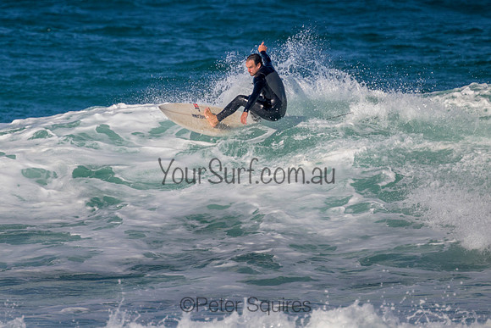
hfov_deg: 1.9
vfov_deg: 1.3
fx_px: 14937
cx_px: 190
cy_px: 104
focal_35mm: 1095
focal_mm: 800
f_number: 11
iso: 900
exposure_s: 1/2000
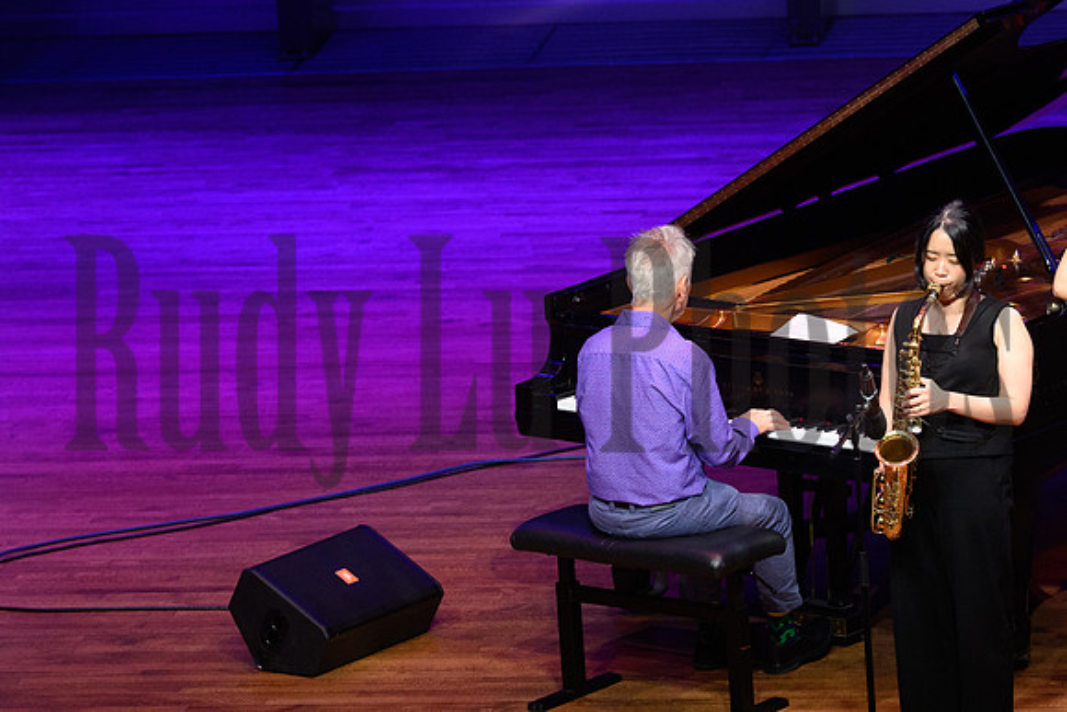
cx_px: 534
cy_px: 356
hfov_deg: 6.9
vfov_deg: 4.6
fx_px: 8893
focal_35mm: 300
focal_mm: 200
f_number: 5.6
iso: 3200
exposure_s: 1/320
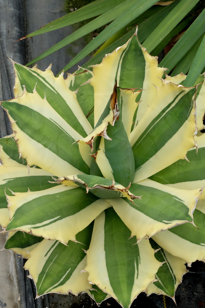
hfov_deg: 15.5
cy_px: 154
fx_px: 752
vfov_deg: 23.1
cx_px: 102
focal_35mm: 88
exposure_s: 1/500
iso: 4000
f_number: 16
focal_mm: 58.9
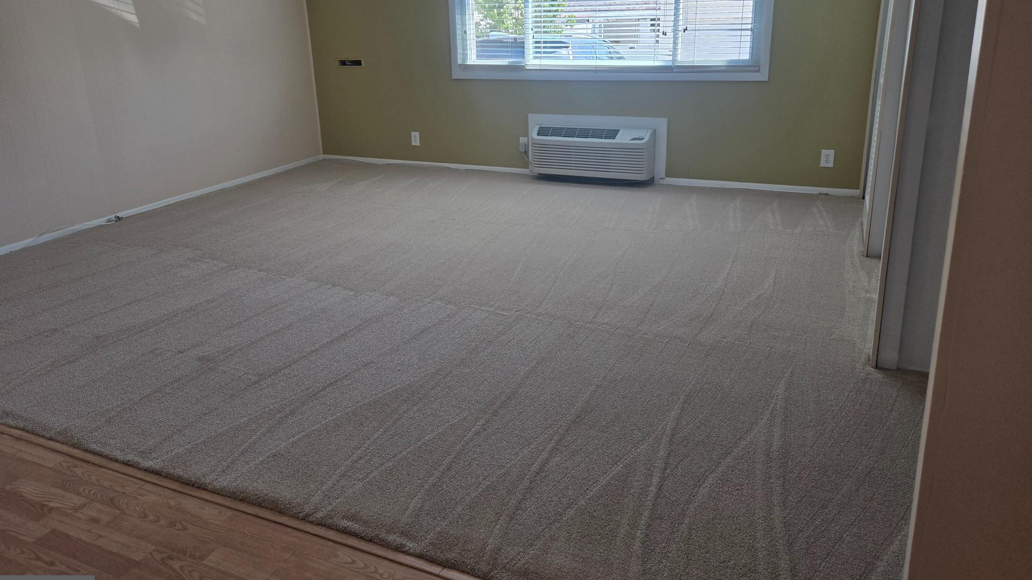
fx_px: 711
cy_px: 217
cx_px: 499
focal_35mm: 26
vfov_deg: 44.0
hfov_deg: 71.9
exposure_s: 1/180
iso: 80
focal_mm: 5.4
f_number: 1.8
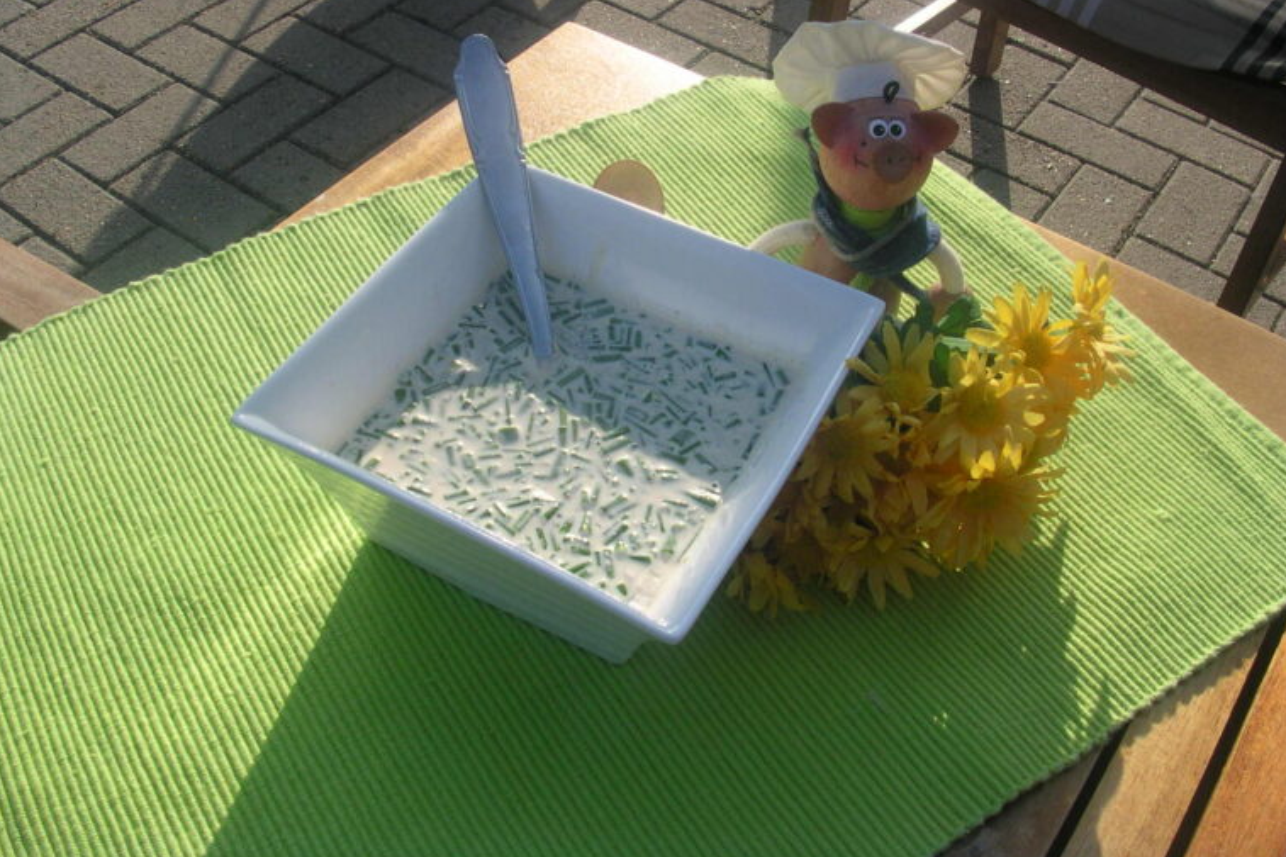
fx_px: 1393
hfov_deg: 49.6
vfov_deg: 34.1
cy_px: 373
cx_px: 641
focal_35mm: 39
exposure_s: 1/320
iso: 100
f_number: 4.5
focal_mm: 5.6
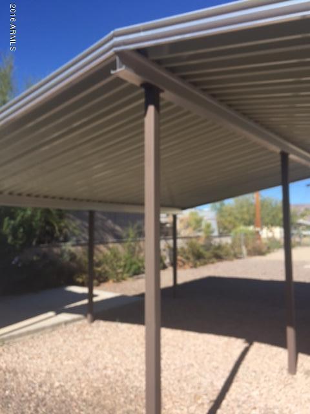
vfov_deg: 61.7
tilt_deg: +5.4
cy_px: 207
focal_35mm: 29
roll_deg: +0.2
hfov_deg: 48.2
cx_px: 155
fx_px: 346
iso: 32
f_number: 2.2
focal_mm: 4.15
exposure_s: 1/2083
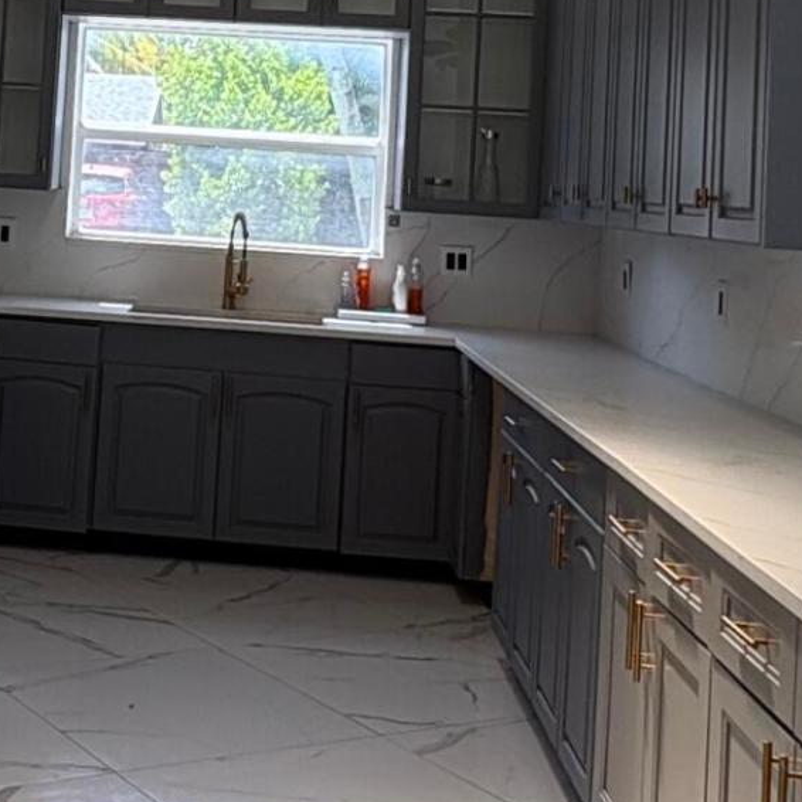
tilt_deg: +2.8
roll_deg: -2.6
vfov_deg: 26.4
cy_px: 82
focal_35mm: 63
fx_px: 1651
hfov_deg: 26.5
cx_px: 95
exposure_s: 1/135
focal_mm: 2.22
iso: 64
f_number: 2.2
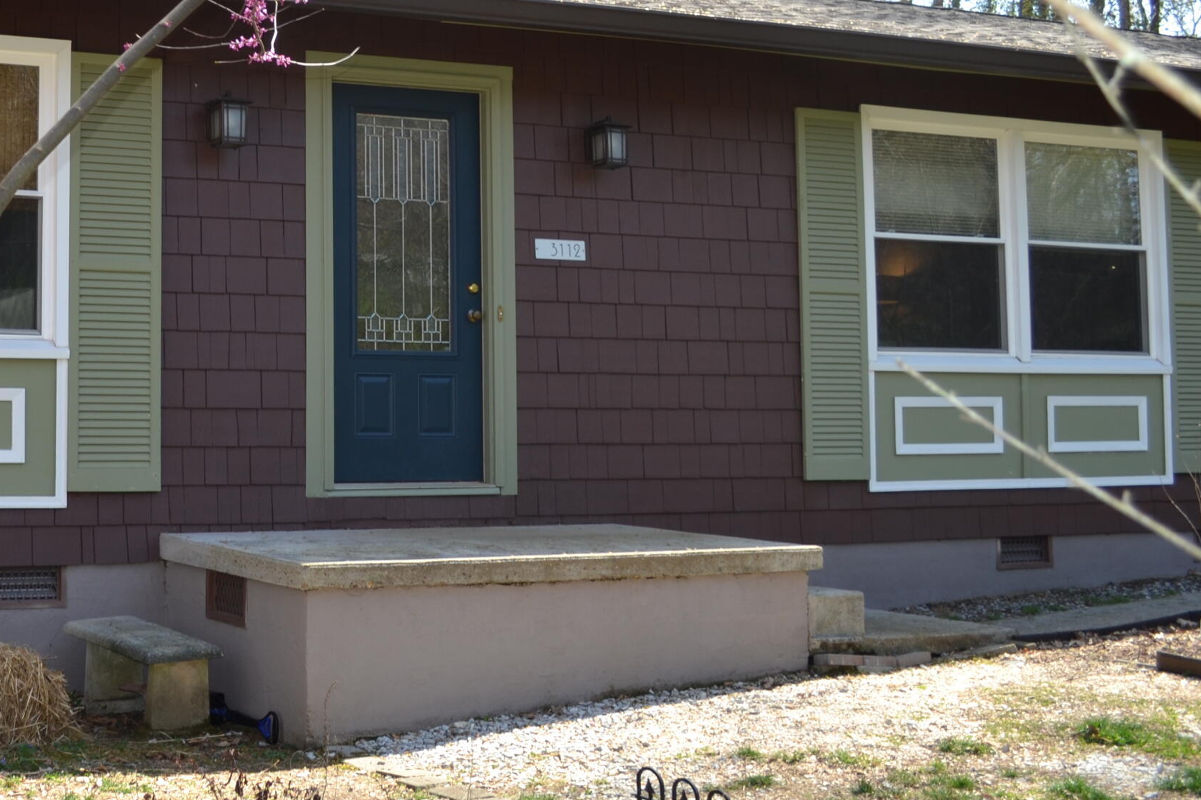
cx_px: 143
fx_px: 1801
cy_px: 282
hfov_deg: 35.0
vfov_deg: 25.0
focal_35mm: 54
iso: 100
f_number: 5
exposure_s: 1/200
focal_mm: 20
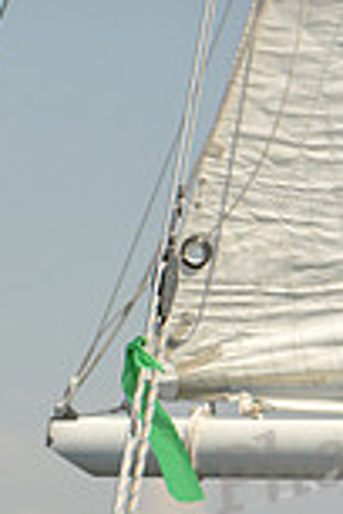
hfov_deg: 2.1
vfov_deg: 3.1
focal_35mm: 663
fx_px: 9475
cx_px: 39
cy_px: 961
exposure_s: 1/1600
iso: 320
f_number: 9
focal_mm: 175
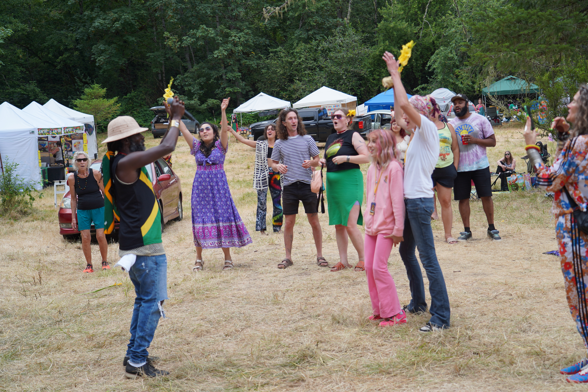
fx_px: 817
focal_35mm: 50
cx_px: 294
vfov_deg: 27.0
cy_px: 196
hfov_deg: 39.6
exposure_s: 1/160
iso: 125
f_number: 4
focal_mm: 50
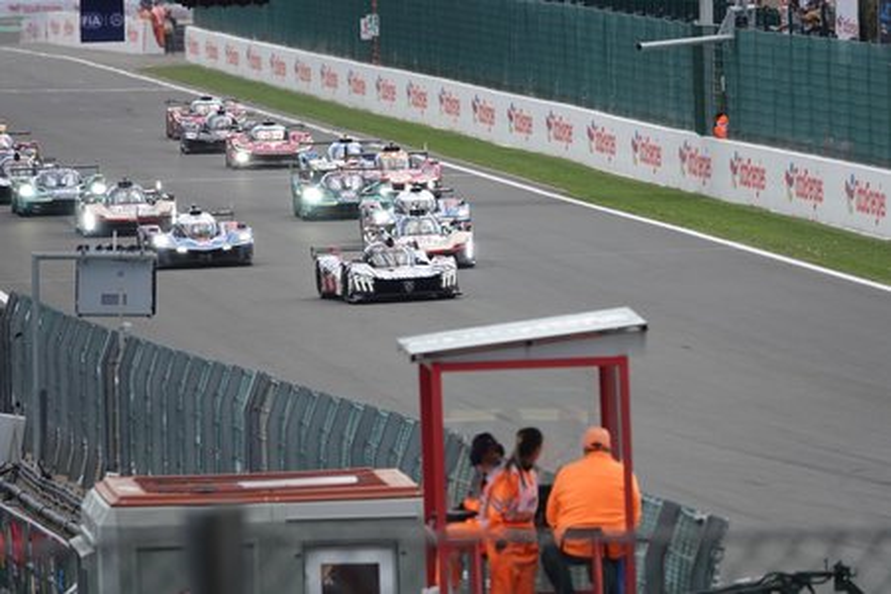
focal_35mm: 595
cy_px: 297
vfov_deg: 2.3
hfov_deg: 3.5
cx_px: 446
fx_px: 14725
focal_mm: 218.32
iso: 200
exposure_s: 1/800
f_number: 4
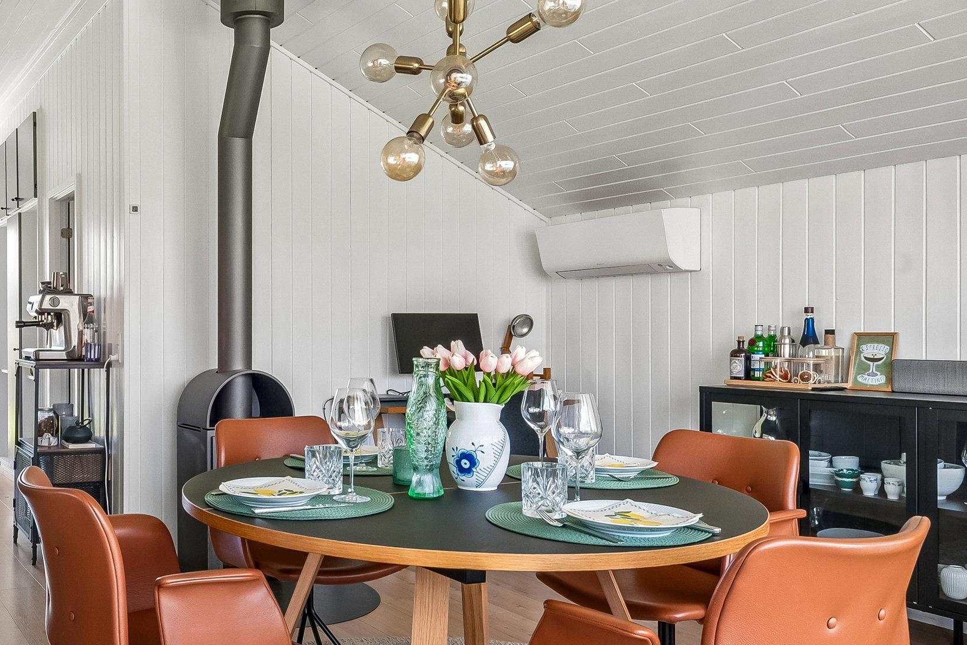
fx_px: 886
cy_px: 315
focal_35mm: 33
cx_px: 220
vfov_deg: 40.0
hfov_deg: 54.1
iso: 200
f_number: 10
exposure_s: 1/10
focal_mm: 12
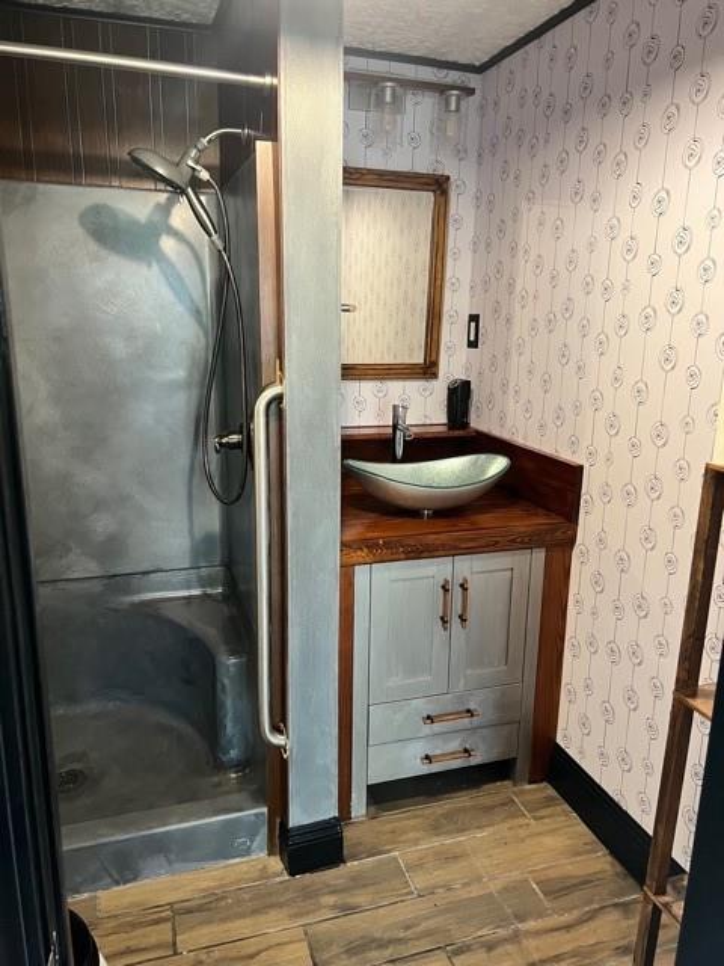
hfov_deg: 53.1
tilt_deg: -13.7
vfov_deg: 67.3
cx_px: 362
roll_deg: -0.5
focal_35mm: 26
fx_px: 725
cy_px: 483
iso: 320
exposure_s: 1/60
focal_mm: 5.7
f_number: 1.5
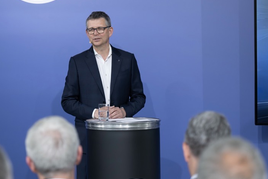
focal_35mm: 115
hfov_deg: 17.8
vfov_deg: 11.9
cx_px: 105
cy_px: 61
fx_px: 856
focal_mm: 79
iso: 1600
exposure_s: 1/500
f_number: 3.2
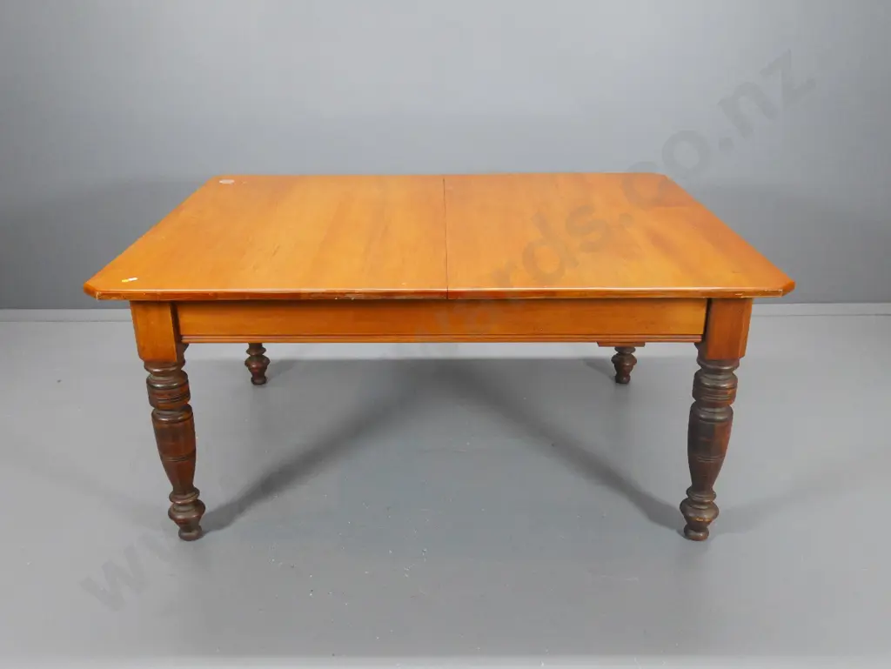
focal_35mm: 32
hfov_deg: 56.8
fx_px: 824
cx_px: 446
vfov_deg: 44.2
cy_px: 334
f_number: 4.5
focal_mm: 16
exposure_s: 1/125
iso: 3200
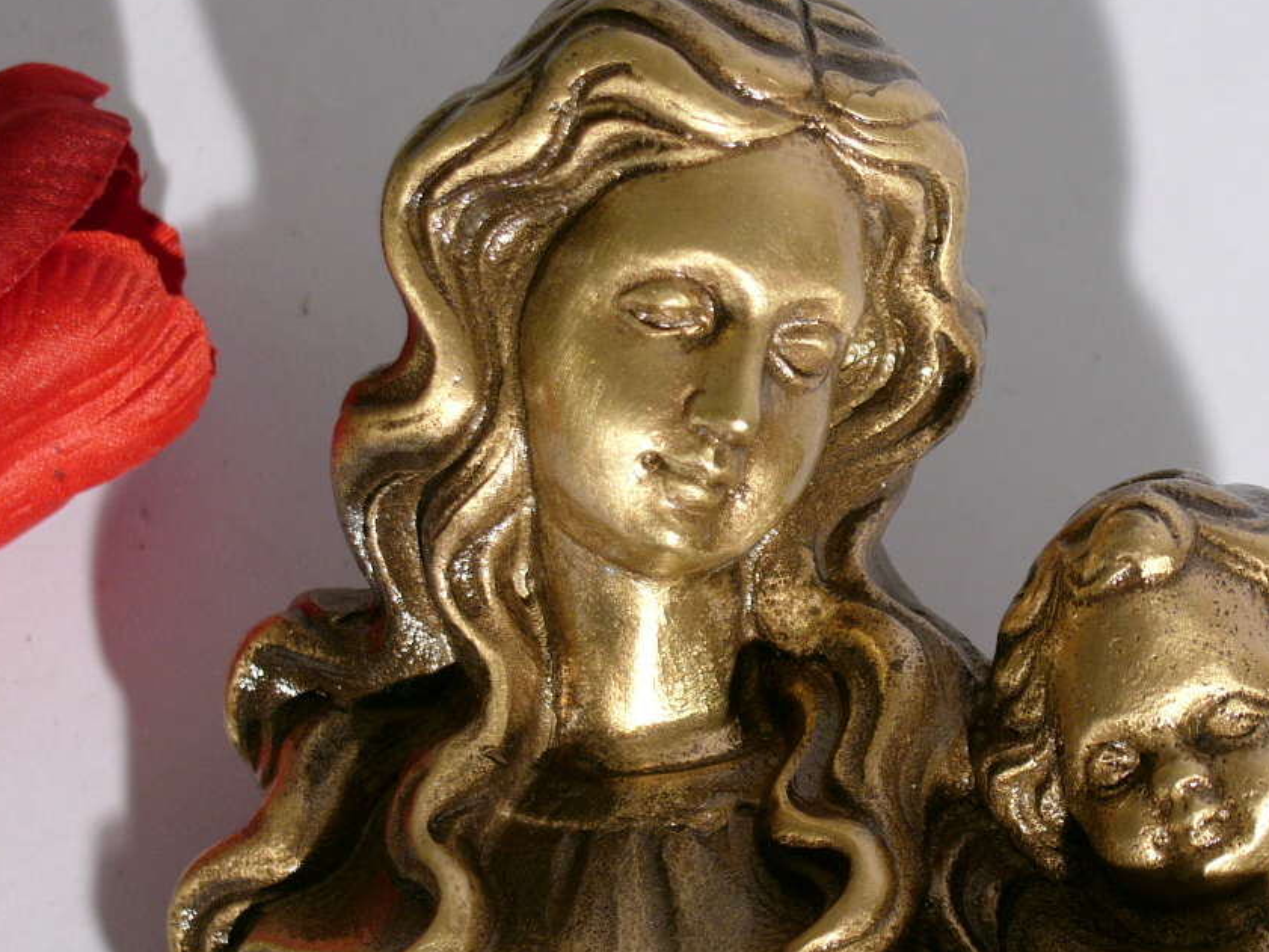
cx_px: 754
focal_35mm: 137
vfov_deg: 10.8
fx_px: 5023
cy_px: 448
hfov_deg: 14.4
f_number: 3.2
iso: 100
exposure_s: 1/100
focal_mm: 22.5
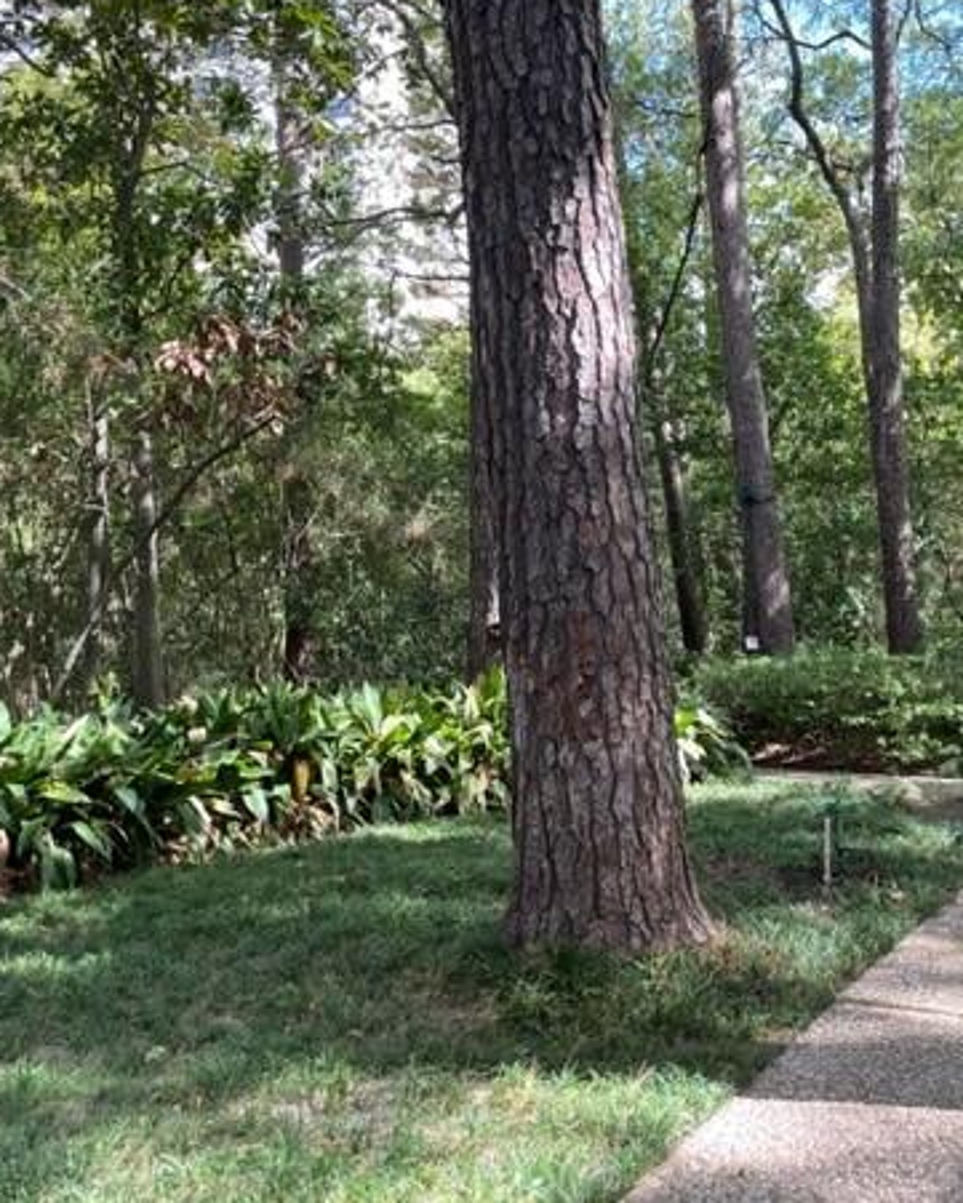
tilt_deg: +3.7
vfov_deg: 50.2
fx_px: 1282
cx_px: 579
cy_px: 568
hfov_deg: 41.0
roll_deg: -0.6
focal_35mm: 36
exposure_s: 1/135
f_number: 1.6
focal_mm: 4.2
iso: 32
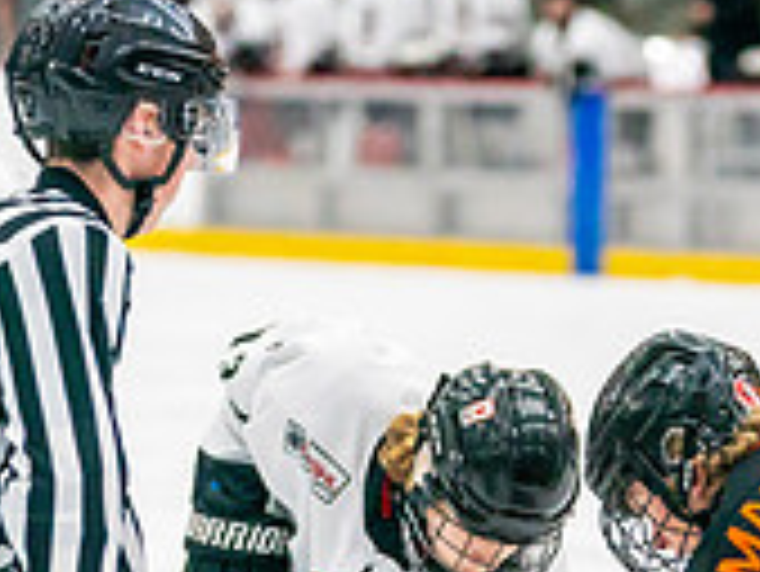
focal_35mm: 362
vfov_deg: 4.1
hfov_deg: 5.5
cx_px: 580
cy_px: 732
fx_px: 7953
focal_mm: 110
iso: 3200
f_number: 2.8
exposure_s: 1/1250
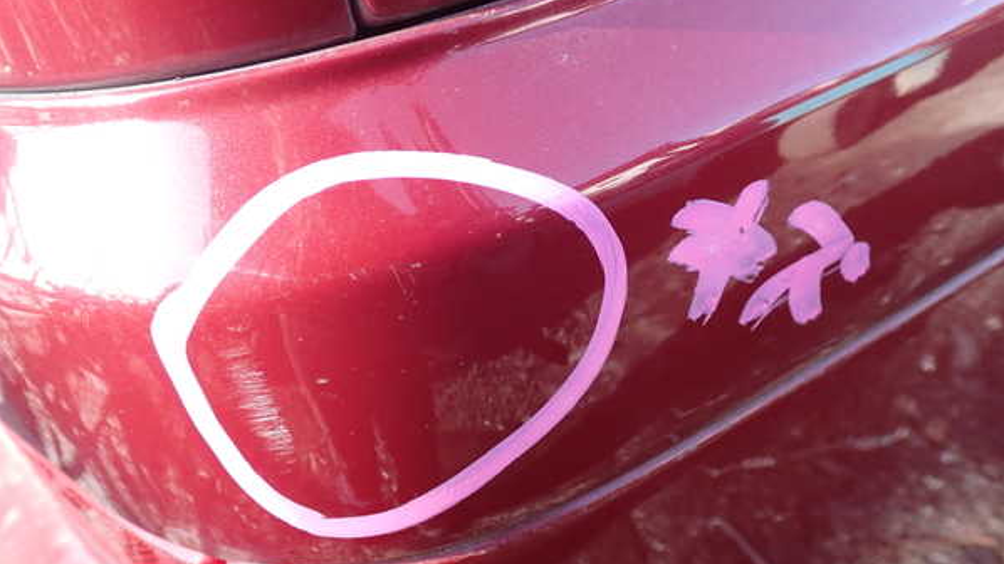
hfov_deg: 56.6
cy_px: 262
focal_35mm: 35
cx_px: 502
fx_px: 932
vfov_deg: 33.7
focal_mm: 5.79
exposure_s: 1/60
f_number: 3.2
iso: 100
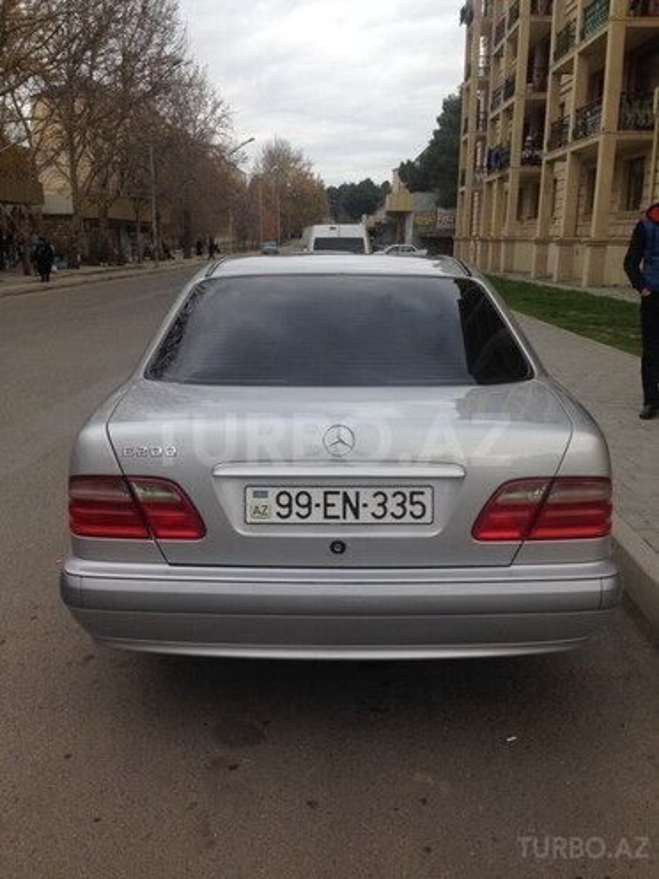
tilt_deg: -15.8
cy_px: 440
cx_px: 330
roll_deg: -1.8
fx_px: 838
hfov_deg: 42.9
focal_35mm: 33
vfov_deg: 55.4
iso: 50
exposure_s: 1/257
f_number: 2.4
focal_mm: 4.12
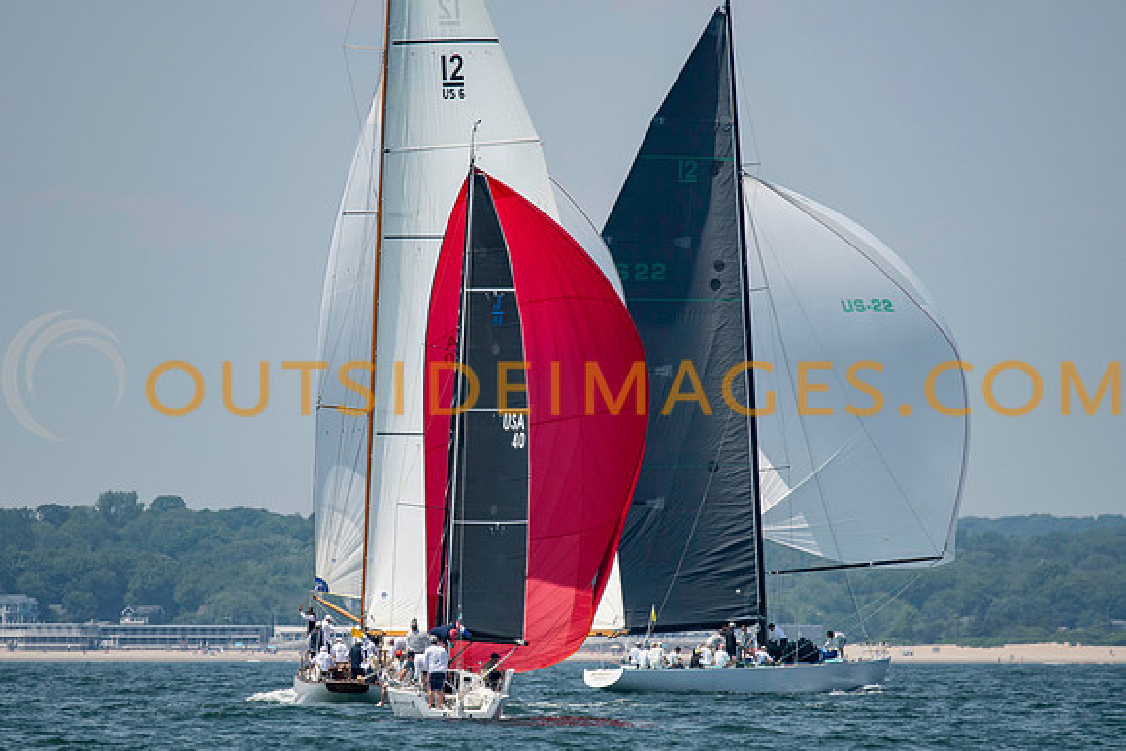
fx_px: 15727
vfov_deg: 2.7
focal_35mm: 503
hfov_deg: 4.1
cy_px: 419
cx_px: 497
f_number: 4
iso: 200
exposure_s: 1/4000
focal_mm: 300
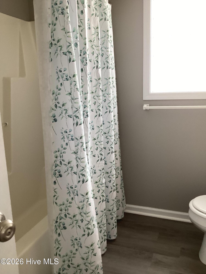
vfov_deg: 58.4
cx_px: 103
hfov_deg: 45.4
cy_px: 137
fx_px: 246
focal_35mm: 31
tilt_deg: -12.7
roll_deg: +1.8
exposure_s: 1/60
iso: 125
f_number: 2.4
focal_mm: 3.3
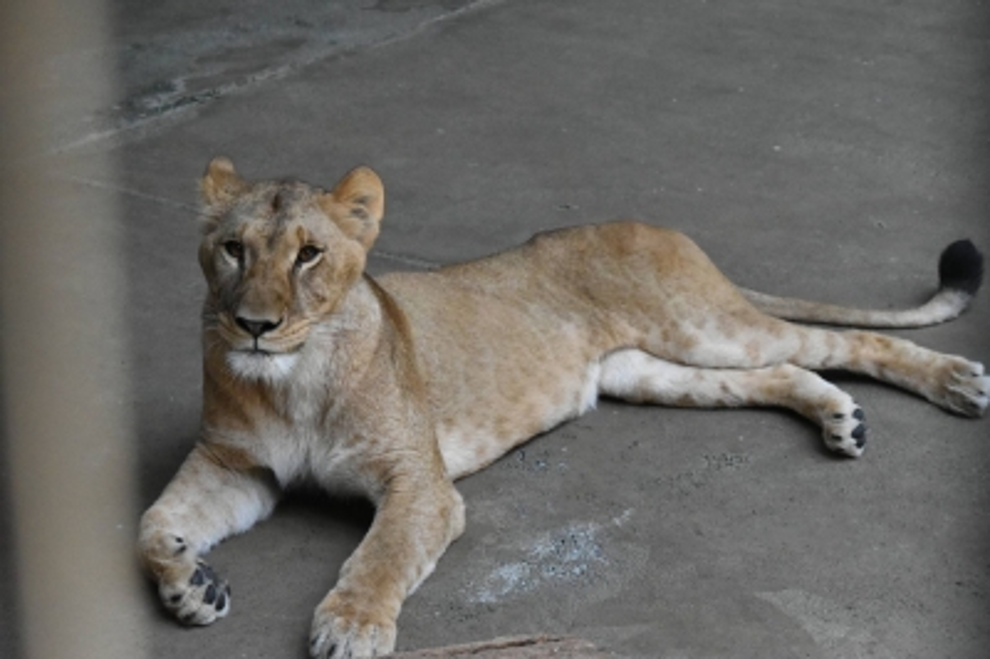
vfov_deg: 13.0
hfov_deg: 19.5
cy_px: 330
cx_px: 495
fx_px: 2885
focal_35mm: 105
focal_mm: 70
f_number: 8
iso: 6400
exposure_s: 1/800
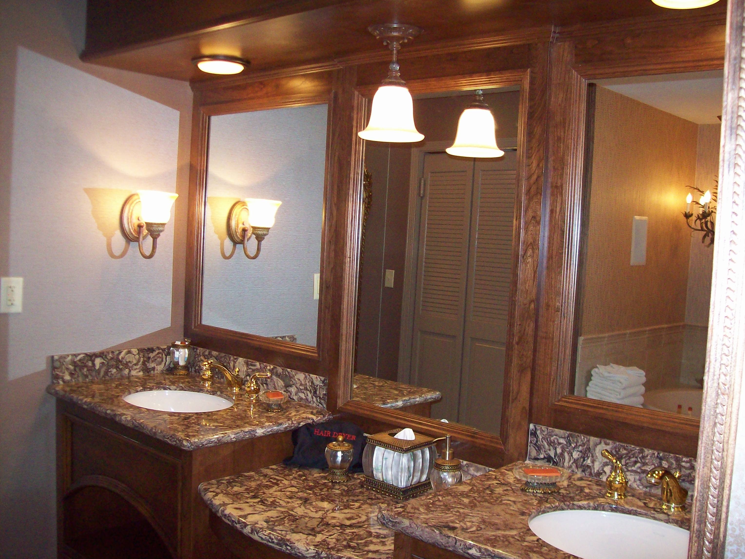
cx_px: 372
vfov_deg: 39.7
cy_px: 280
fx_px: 775
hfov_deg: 51.4
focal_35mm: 36
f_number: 2.7
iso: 200
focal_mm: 6
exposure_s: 1/64
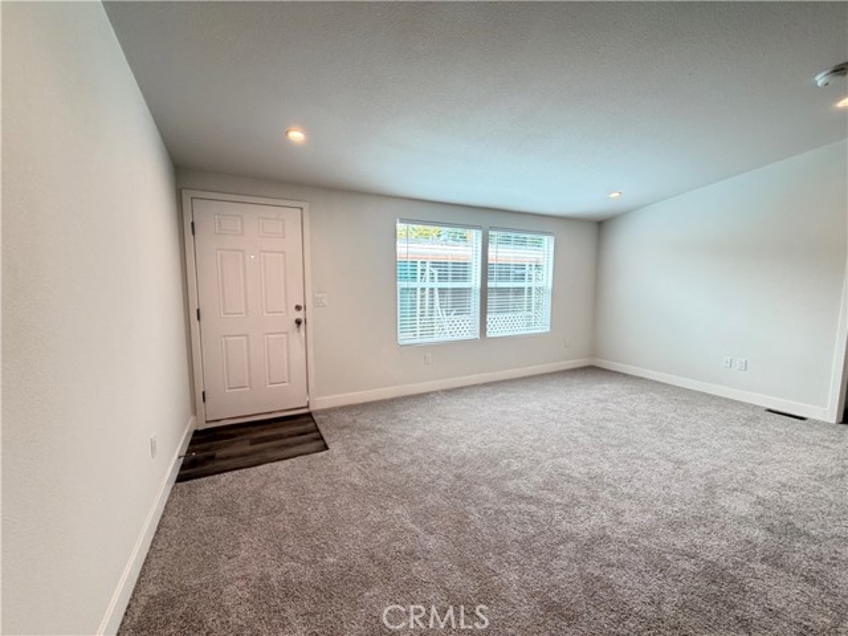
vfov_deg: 85.7
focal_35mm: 14
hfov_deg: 102.1
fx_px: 343
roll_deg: -0.2
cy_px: 318
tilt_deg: -5.9
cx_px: 424
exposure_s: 1/120
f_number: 2.2
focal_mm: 2.22
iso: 160
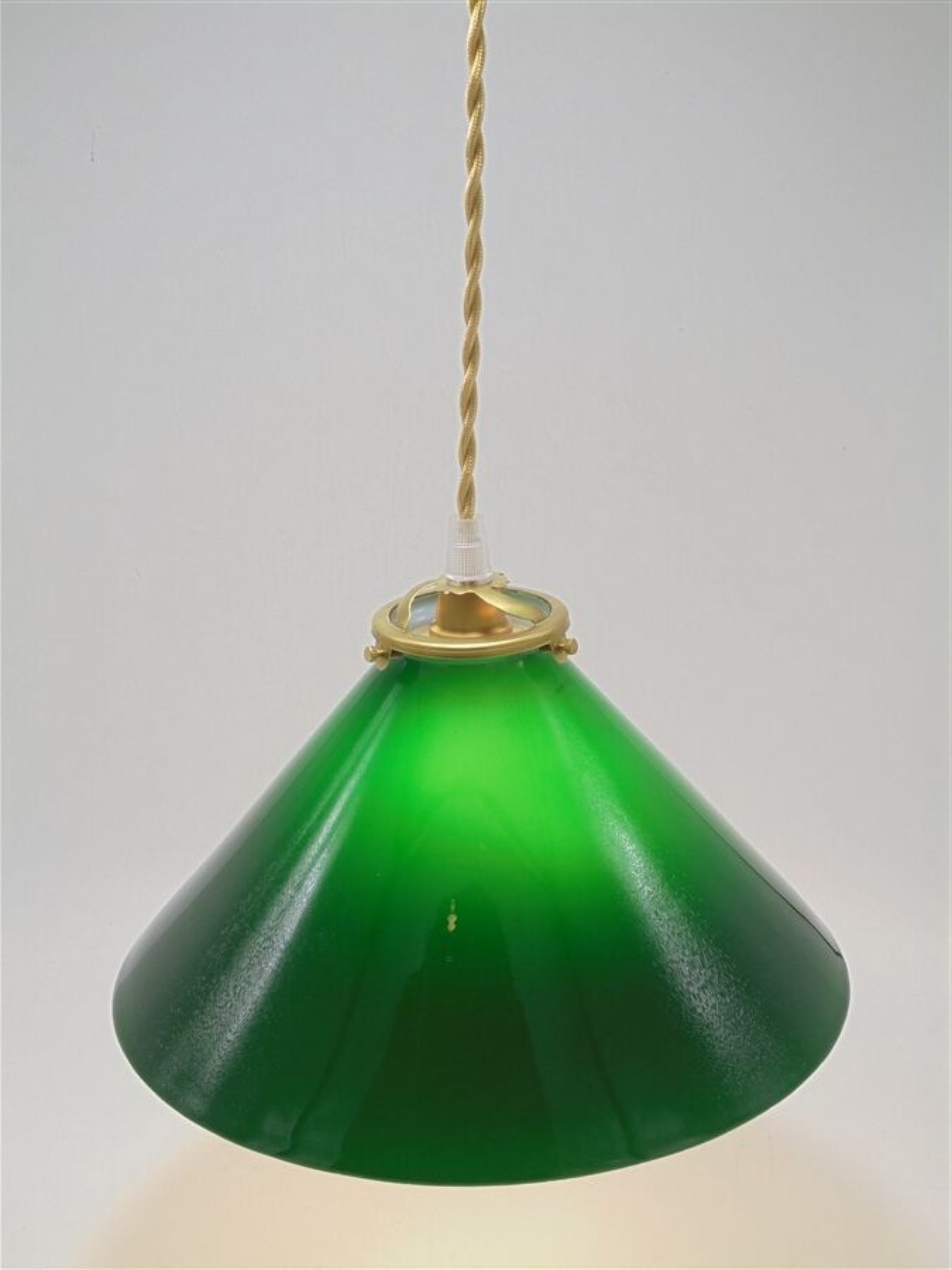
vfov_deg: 38.9
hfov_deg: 29.7
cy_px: 635
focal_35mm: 49
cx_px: 476
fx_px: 1797
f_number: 4.8
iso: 100
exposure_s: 1/50
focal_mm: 8.9
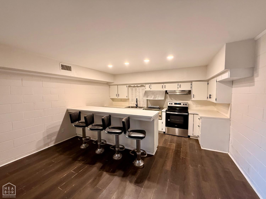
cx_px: 133
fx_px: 108
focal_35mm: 14
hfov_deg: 102.1
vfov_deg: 85.7
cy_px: 100
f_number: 2.2
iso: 200
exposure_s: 1/60
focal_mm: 2.22
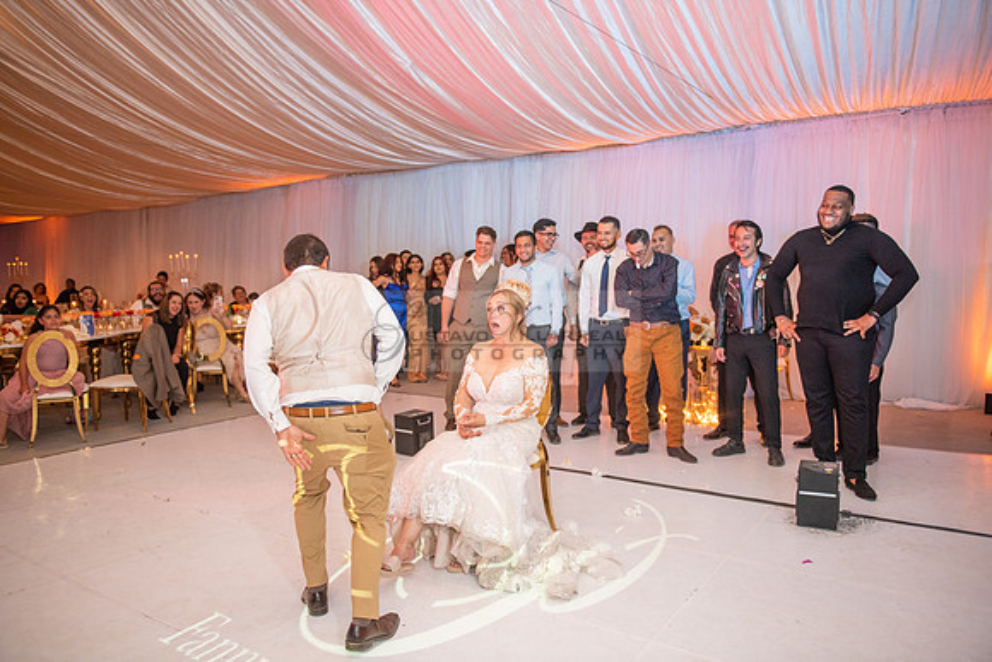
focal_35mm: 27
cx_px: 496
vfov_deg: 48.0
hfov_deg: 67.4
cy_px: 331
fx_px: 744
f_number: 2.8
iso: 1000
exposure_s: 1/160
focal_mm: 27
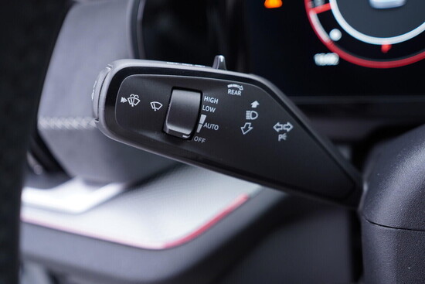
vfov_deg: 36.9
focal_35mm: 36
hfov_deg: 53.1
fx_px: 425
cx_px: 212
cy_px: 142
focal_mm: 24
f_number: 2.8
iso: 320
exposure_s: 1/40
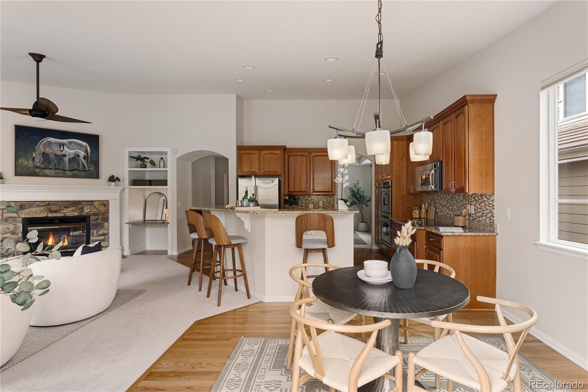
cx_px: 294
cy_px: 196
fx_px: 276
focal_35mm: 17
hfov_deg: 93.6
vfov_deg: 70.7
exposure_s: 1/800
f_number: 8
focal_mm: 16.9
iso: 400
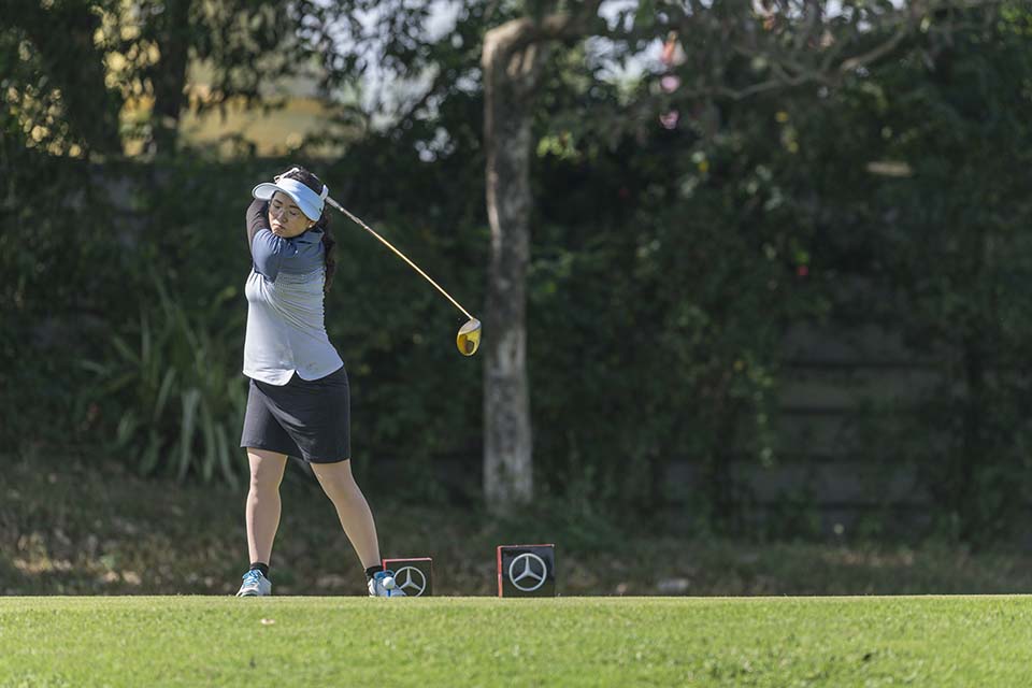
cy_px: 344
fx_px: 11466
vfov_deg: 3.4
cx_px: 516
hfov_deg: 5.2
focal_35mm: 400
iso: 450
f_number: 4.5
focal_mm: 400
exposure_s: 1/1600
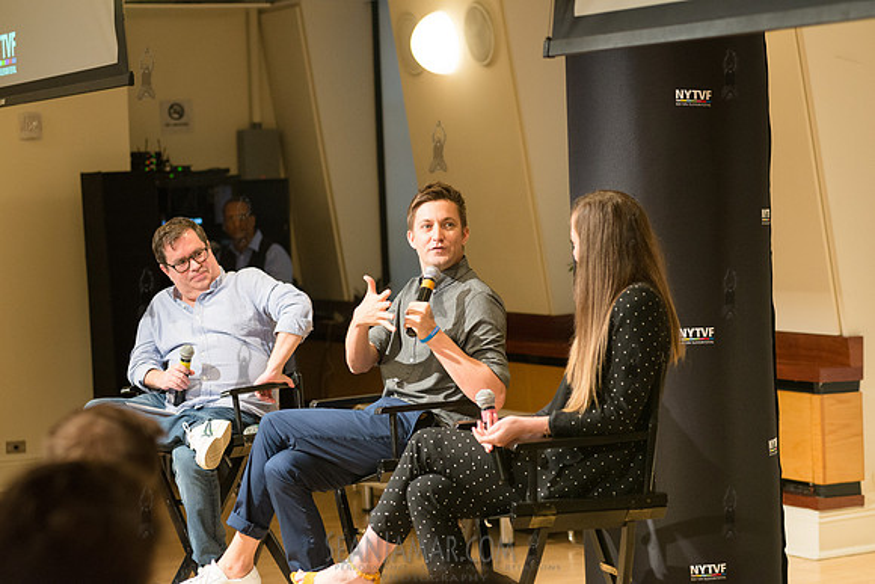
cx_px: 438
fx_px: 2431
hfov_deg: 20.4
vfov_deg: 13.7
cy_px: 292
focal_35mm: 100
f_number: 4
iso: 2500
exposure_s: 1/125
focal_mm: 100
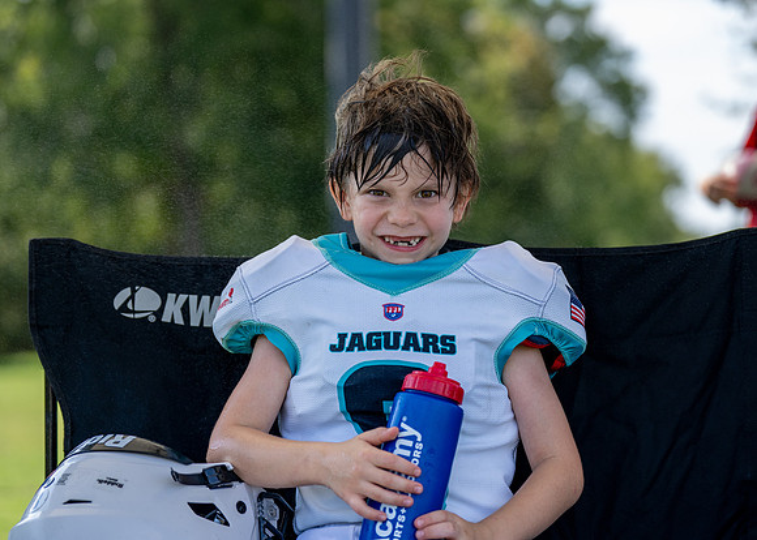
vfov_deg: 14.8
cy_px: 250
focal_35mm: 97
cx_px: 387
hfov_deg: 20.6
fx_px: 2086
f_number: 2.8
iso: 200
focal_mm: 86
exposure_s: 1/1250
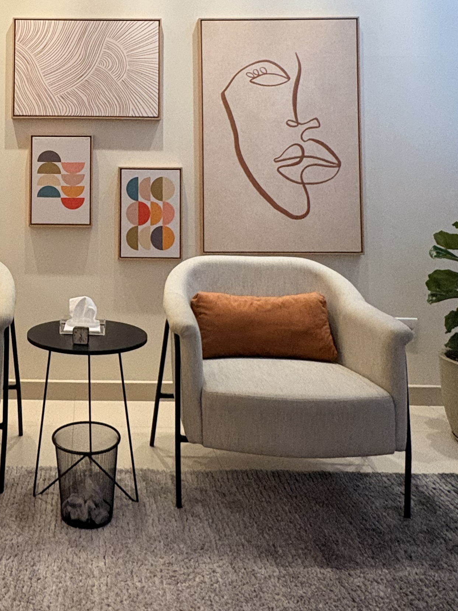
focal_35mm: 34
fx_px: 600
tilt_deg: +2.8
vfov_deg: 51.7
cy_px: 156
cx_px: 74
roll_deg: -0.1
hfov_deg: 39.7
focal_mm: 2.22
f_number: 2.2
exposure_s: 1/60
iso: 640
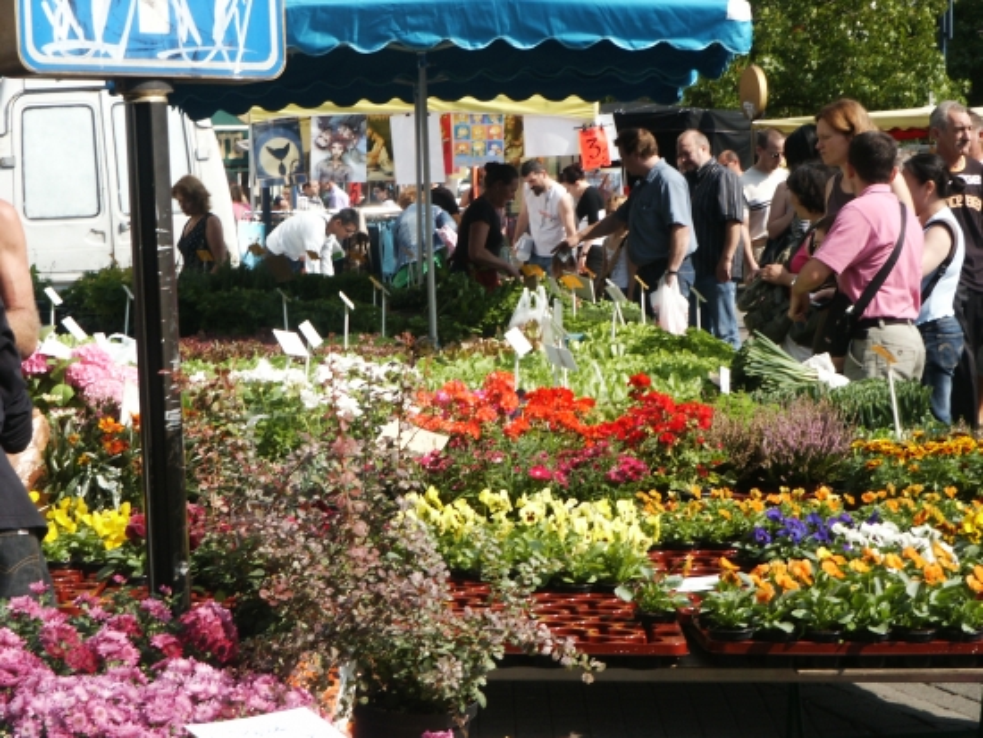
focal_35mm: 103
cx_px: 492
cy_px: 369
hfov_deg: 19.1
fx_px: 2926
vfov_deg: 14.4
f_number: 8
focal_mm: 21.05
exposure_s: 1/125
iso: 64
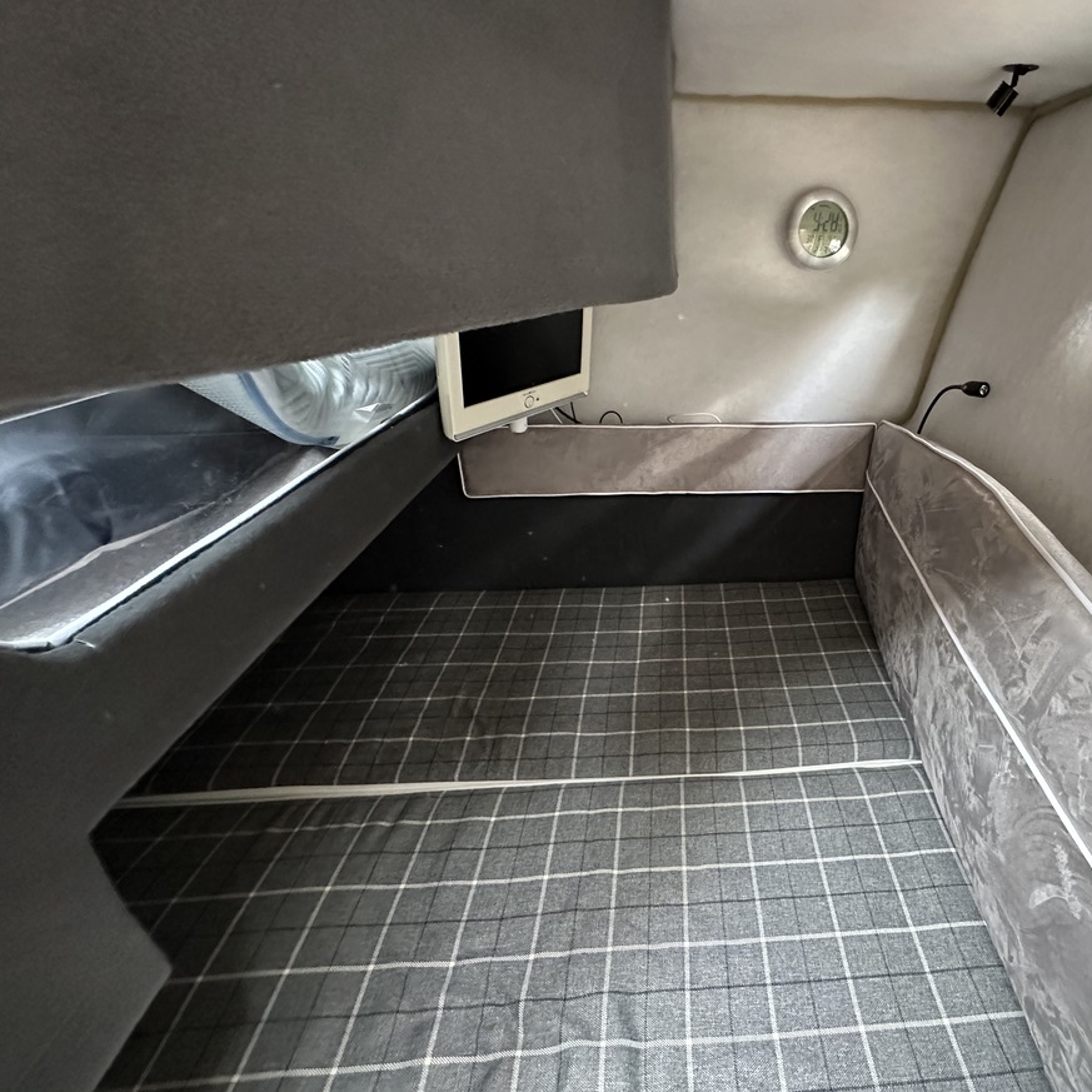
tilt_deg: -27.6
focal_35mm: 17
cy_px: 542
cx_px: 710
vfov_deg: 84.0
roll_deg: +0.5
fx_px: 607
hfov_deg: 81.7
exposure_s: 1/51
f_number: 2.2
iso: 1250
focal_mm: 2.22
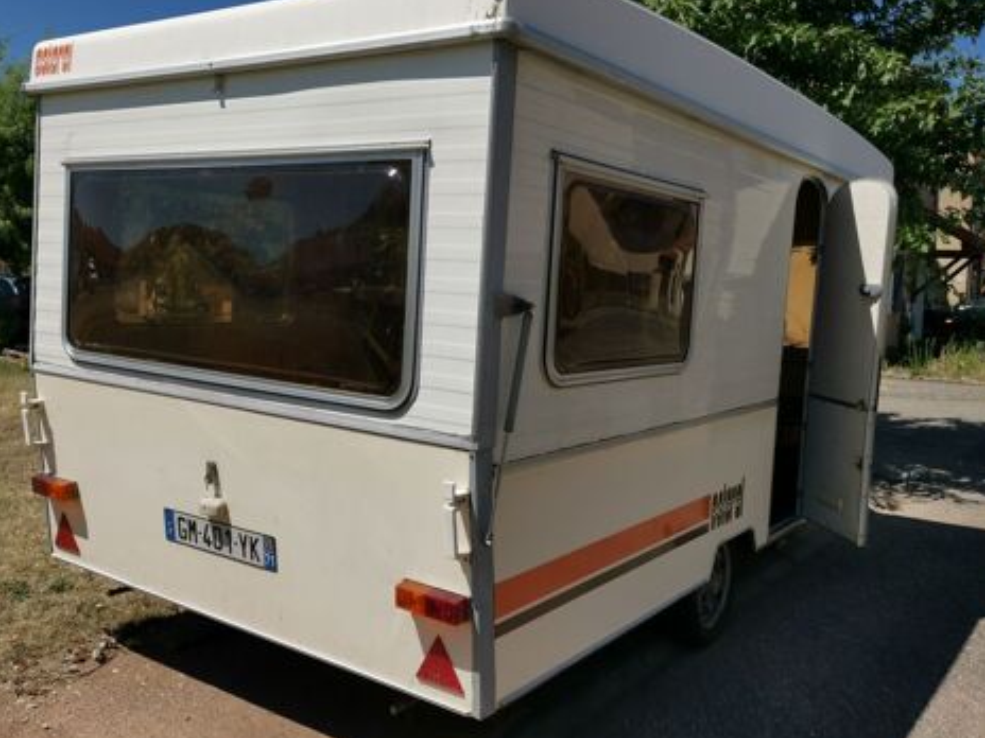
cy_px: 371
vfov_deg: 46.8
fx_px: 854
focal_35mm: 30
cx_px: 503
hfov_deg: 60.0
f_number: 1.8
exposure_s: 1/3597
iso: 50
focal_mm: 5.58
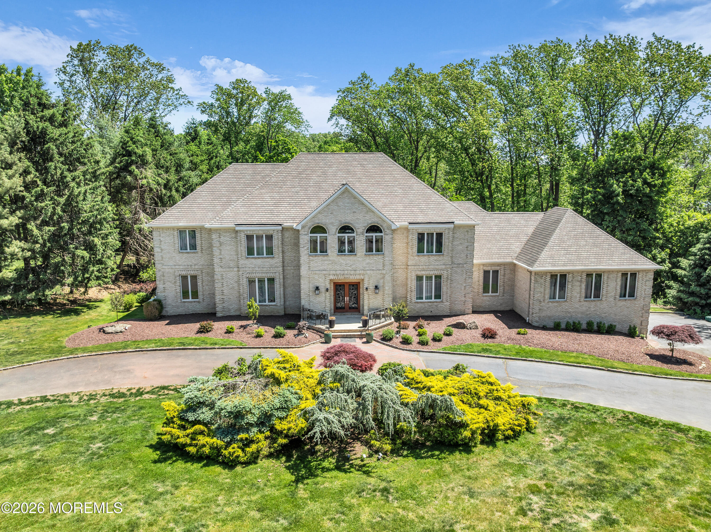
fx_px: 493
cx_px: 356
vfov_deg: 56.8
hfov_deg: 71.6
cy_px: 266
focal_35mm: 24
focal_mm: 12.29
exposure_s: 1/400
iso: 110
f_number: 2.8
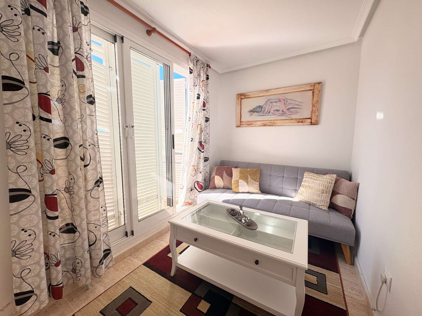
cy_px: 158
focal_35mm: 14
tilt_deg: -5.1
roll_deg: +0.6
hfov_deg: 102.1
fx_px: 171
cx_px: 211
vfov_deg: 85.7
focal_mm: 2.22
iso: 64
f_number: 2.2
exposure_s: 1/202
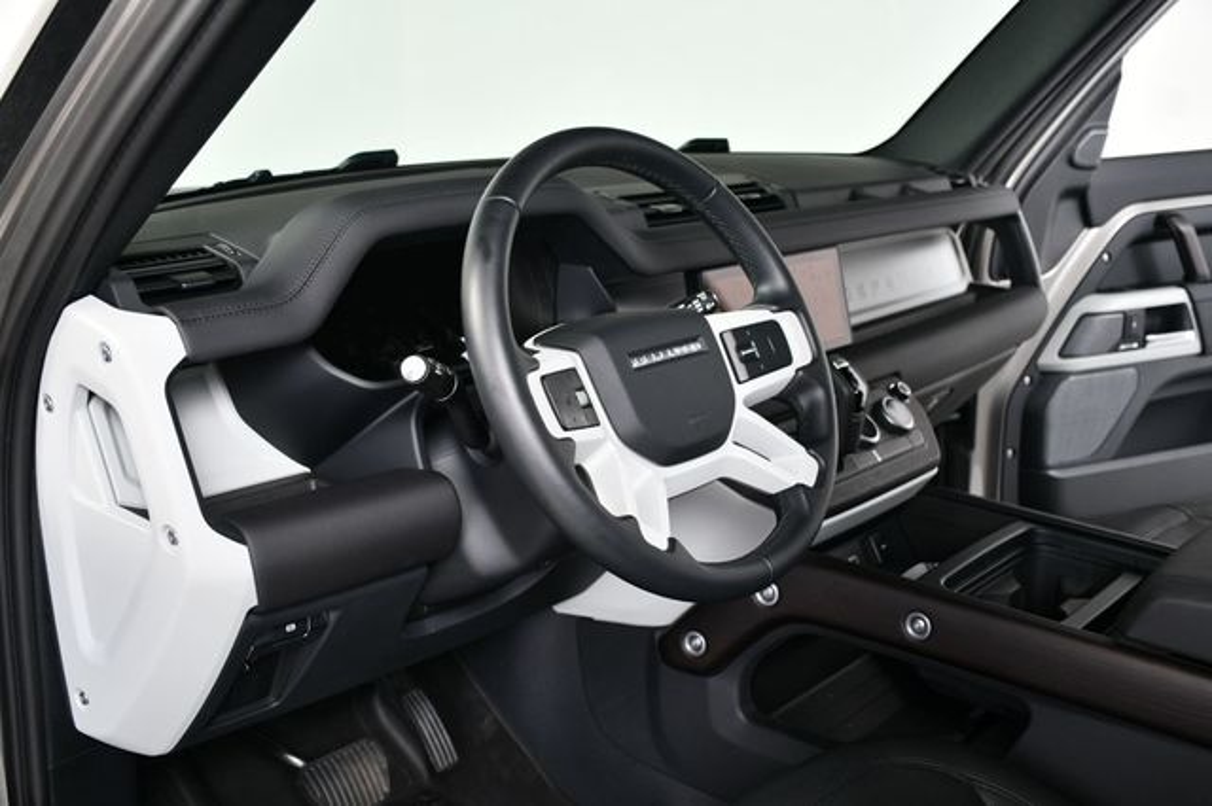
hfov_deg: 49.6
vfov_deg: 34.2
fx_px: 1312
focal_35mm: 39
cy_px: 403
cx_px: 606
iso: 100
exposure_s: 1/160
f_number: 4.5
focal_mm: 26
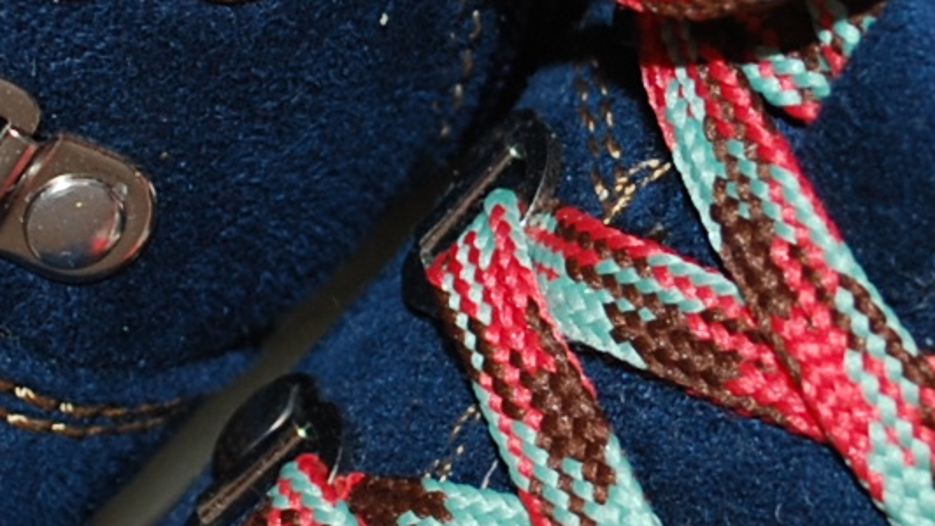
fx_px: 3819
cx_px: 433
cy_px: 146
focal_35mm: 154
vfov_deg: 7.9
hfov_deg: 14.0
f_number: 3.5
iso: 200
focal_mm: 18
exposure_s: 1/60
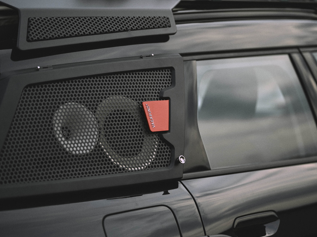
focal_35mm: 107
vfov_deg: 13.8
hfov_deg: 18.4
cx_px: 152
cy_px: 127
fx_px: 980
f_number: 2
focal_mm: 110
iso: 250
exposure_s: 1/500
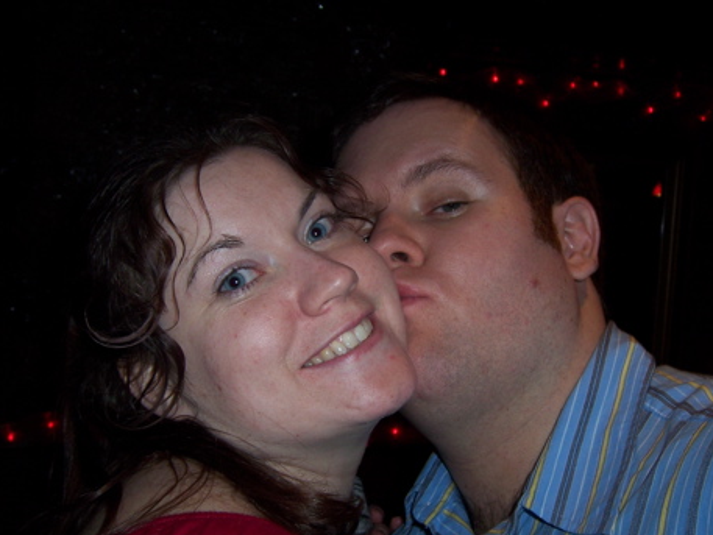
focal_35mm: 42
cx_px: 381
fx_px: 865
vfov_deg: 34.3
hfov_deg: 44.8
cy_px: 309
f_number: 2.8
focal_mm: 6.2
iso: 80
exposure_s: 1/60
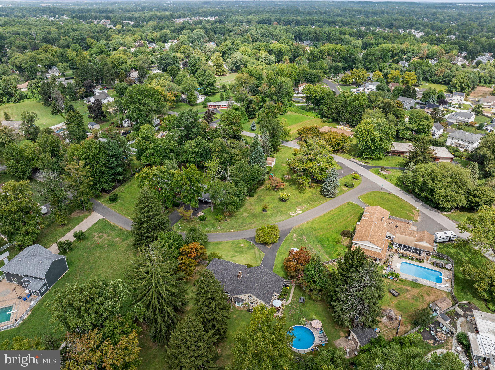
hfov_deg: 71.6
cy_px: 185
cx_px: 248
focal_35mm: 24
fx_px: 343
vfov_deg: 56.8
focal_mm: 12.29
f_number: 4
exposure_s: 1/80
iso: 100
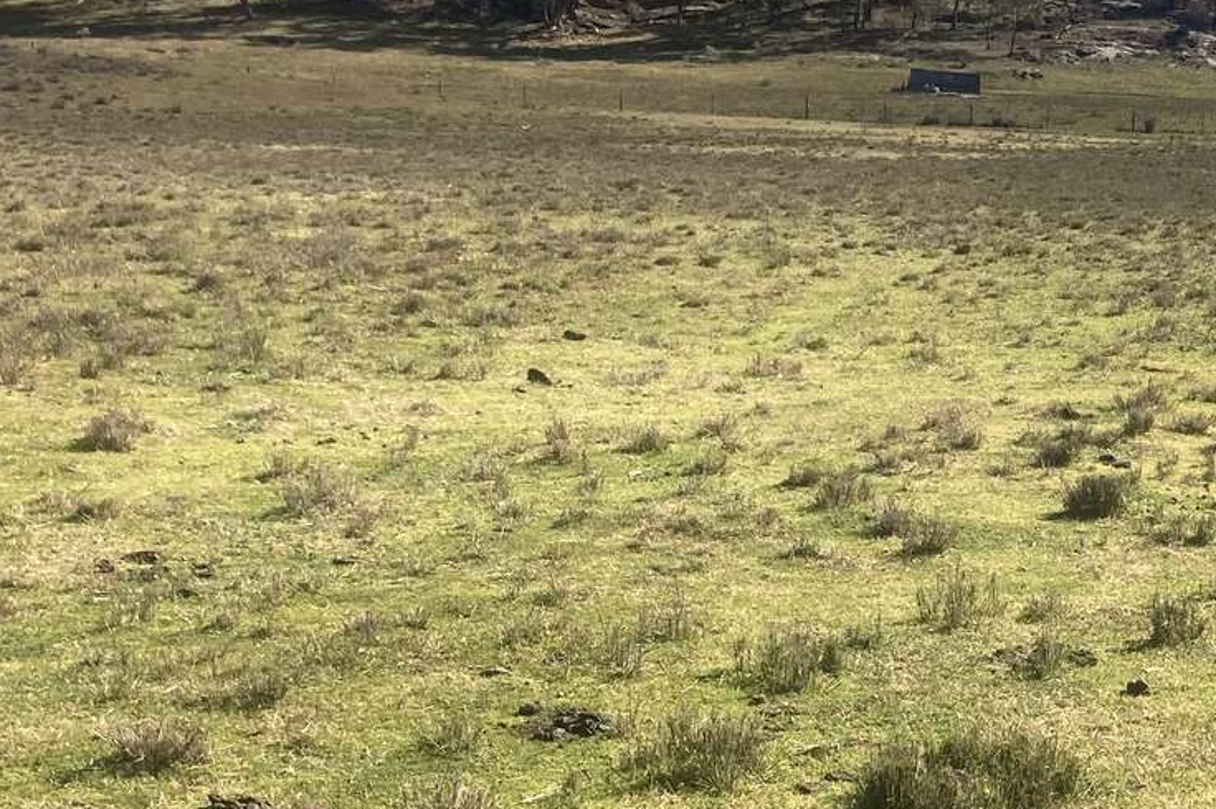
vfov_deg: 17.9
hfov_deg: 25.0
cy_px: 530
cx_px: 1307
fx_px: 2566
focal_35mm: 76
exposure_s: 1/1656
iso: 20
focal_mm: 3.99
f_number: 1.8
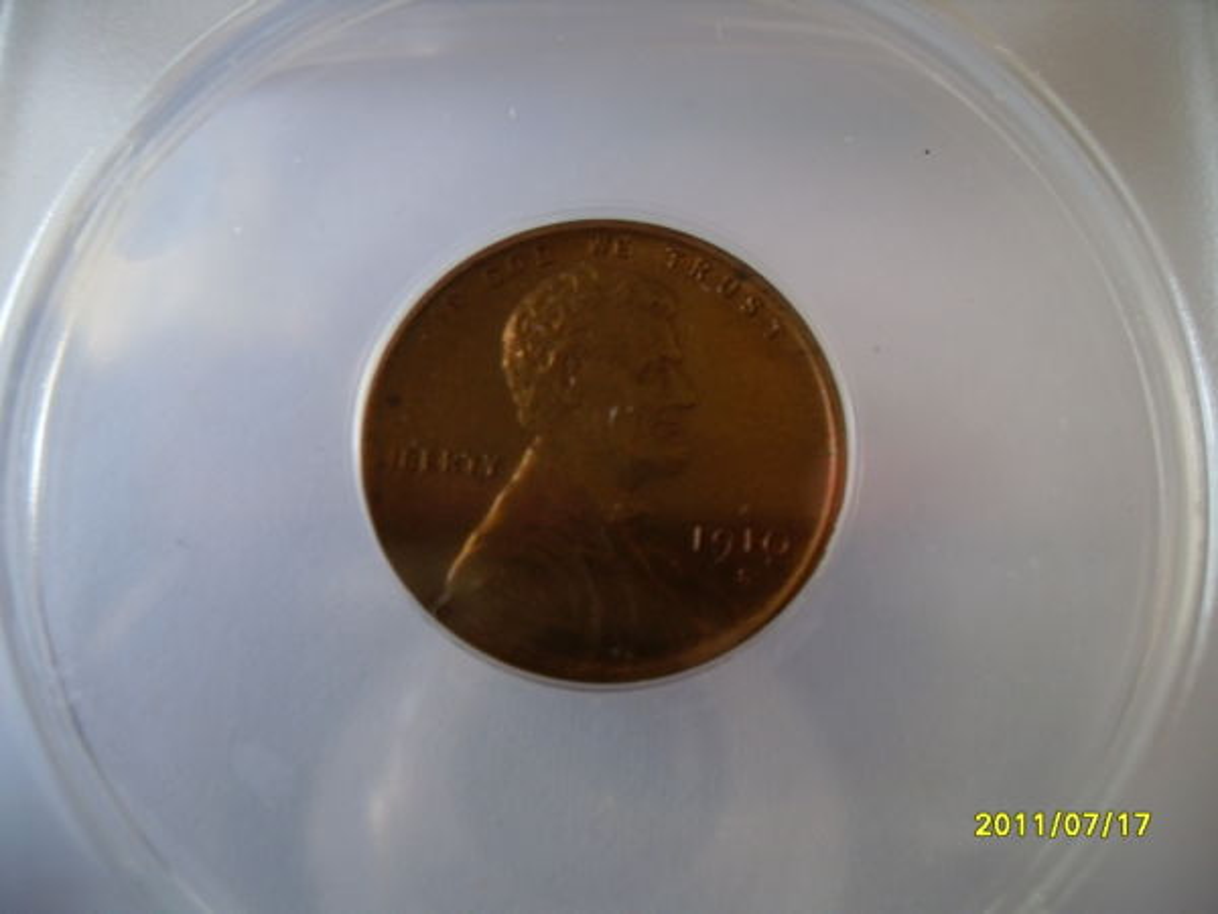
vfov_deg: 41.8
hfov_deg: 54.0
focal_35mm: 34
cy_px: 457
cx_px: 609
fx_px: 1196
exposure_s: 1/20
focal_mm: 6.3
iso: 200
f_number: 2.8
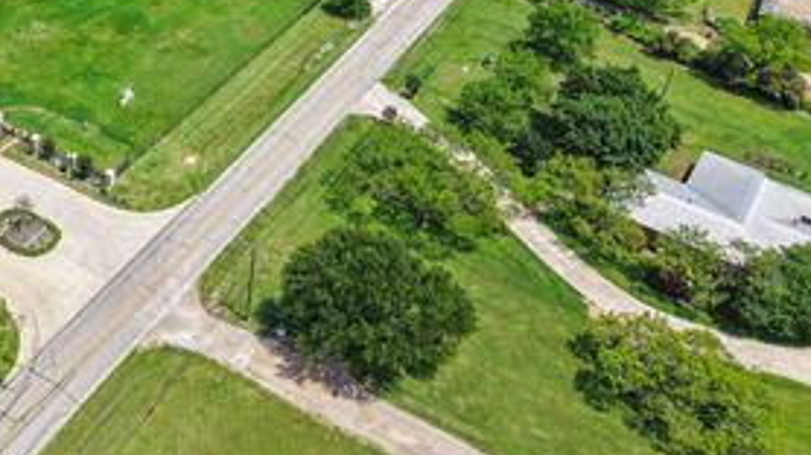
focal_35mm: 47
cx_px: 117
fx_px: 1010
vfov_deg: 24.2
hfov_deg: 41.1
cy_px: -7
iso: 100
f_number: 1.8
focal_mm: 8.67
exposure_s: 1/3200
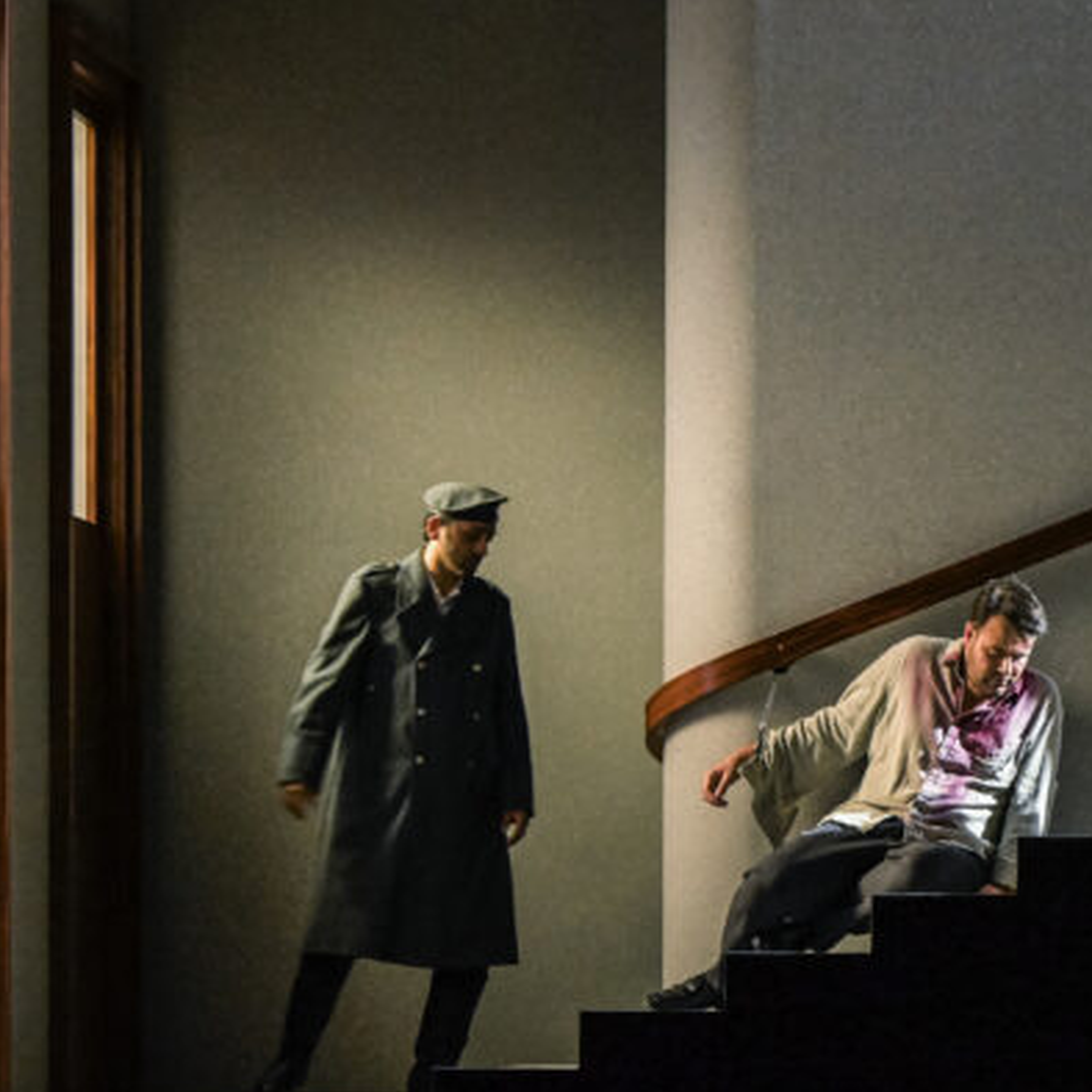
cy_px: 387
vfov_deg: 10.3
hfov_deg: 10.1
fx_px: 6067
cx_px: 1350
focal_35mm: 170
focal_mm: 77
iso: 6400
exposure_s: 1/80
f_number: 5
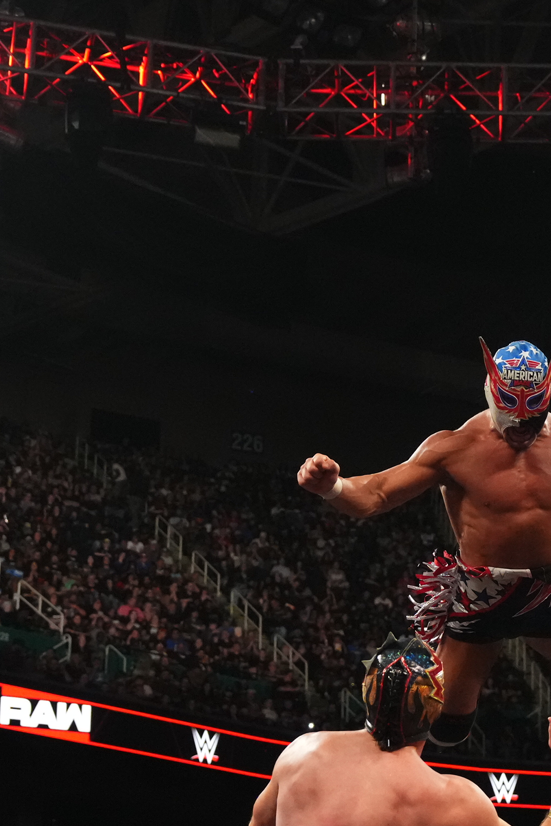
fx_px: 2020
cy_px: 621
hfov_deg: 15.3
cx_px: 533
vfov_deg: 22.9
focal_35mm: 88
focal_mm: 31
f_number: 2.8
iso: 6400
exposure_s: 1/1000
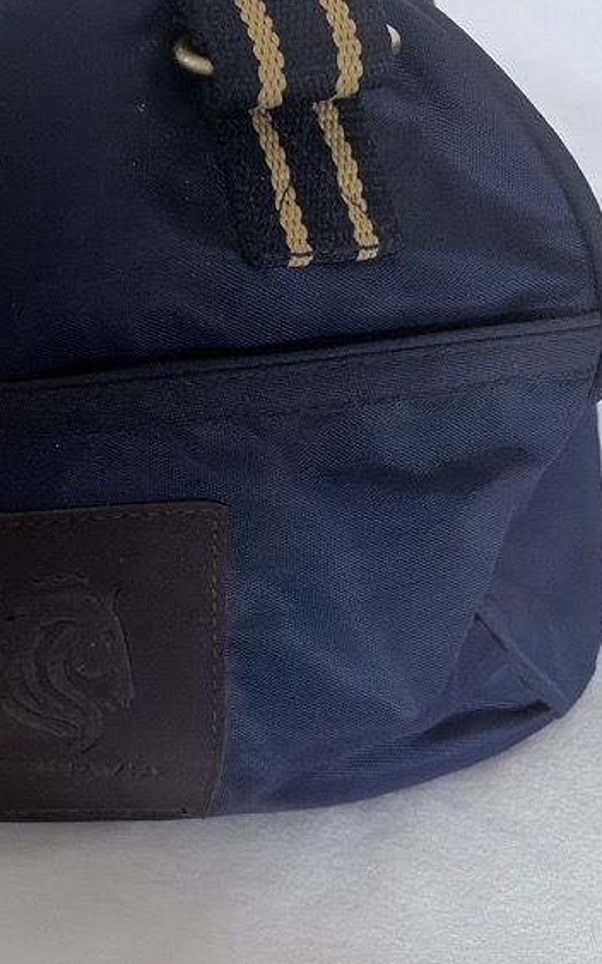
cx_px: -14
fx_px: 1156
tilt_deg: -48.9
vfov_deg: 45.2
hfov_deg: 27.4
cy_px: 430
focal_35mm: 44
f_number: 1.6
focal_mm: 5.96
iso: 640
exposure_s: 1/30
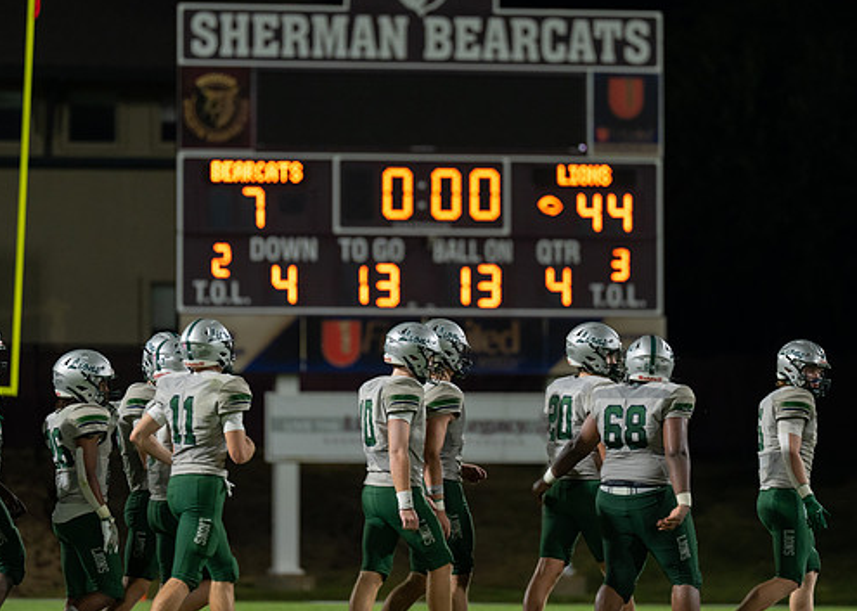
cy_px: 245
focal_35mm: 280
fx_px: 6811
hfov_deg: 7.2
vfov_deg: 5.1
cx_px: 436
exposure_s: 1/320
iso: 1250
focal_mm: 200
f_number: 2.8
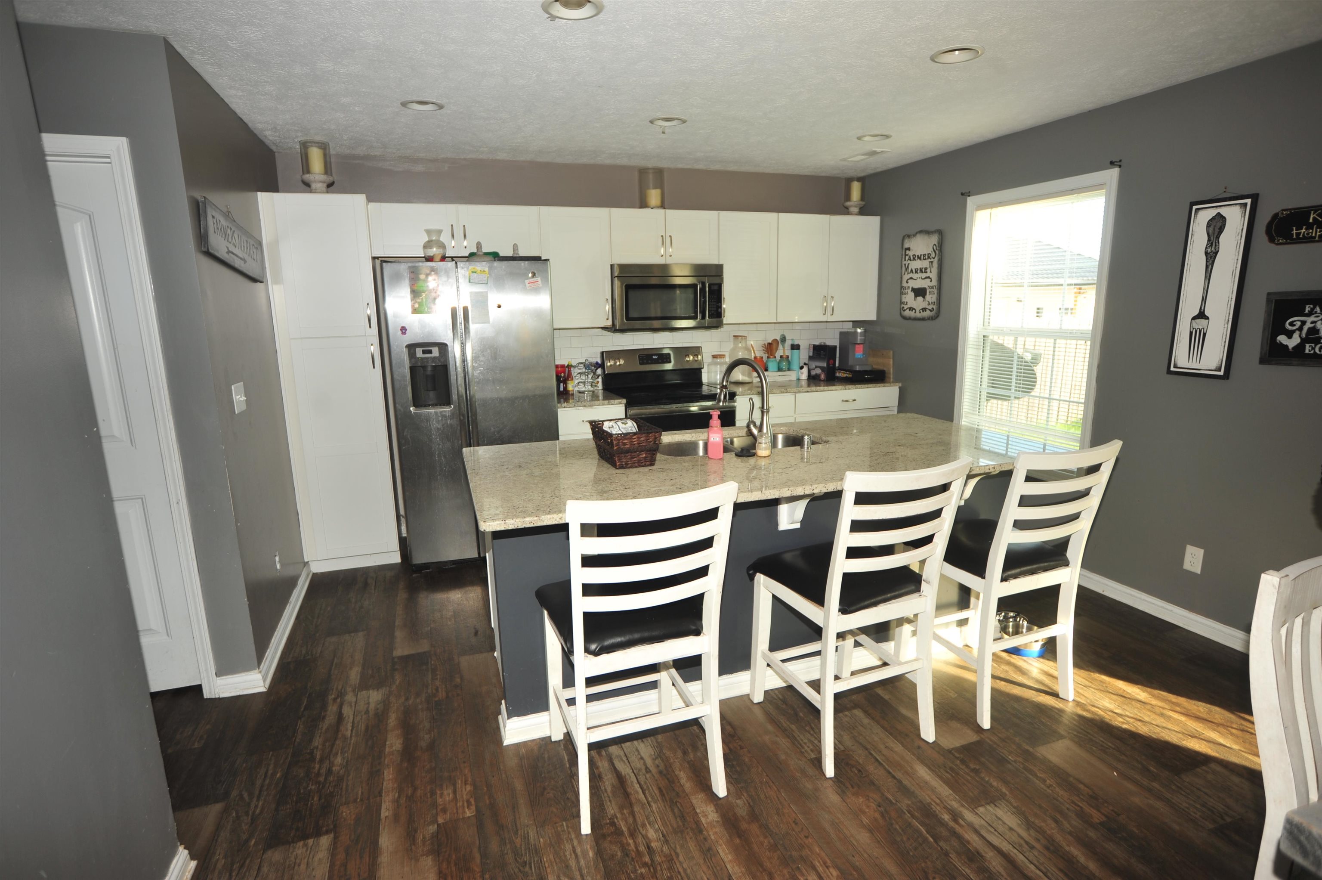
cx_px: 661
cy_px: 440
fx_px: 697
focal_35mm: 19
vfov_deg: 64.5
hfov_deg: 86.9
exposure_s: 1/60
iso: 200
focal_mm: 19
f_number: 5
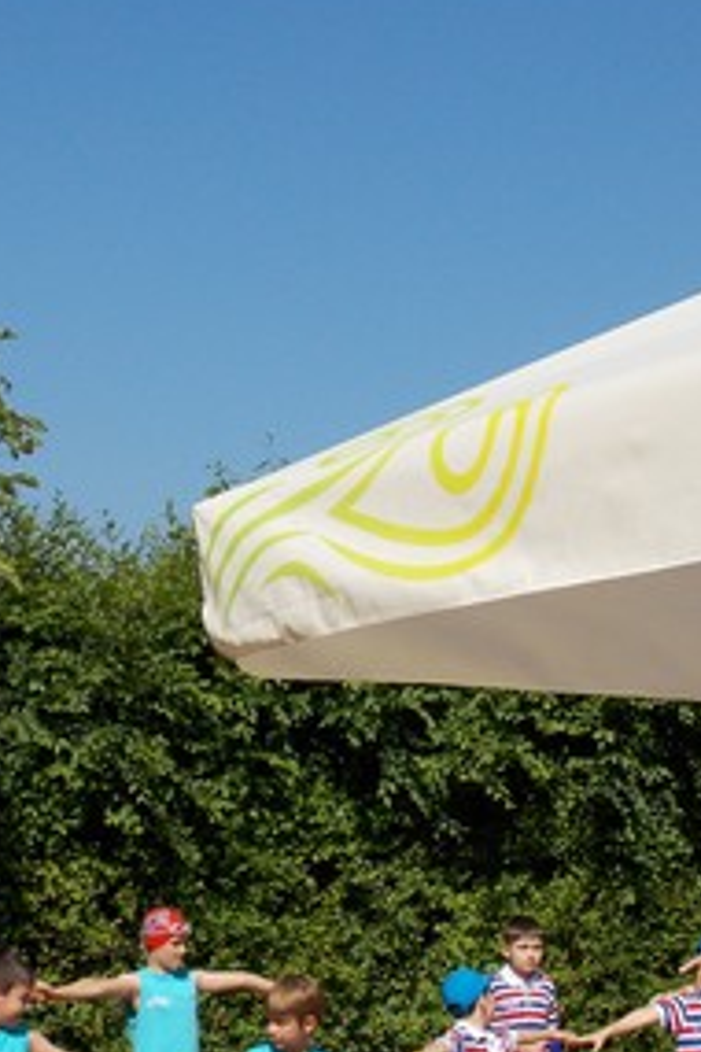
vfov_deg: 24.9
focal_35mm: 81
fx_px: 2366
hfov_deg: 16.8
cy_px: 720
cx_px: 280
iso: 80
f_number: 3.5
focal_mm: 6.6
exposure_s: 1/1000
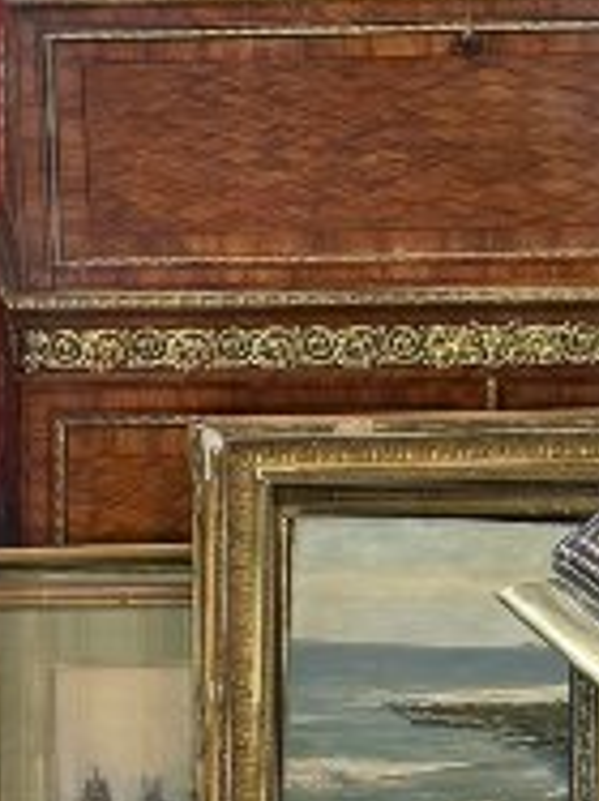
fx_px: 3557
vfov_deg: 12.8
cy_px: 308
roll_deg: -0.4
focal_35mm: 154
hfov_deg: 9.3
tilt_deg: -16.7
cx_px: -334
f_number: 1.78
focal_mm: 6.76
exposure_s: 1/50
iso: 200
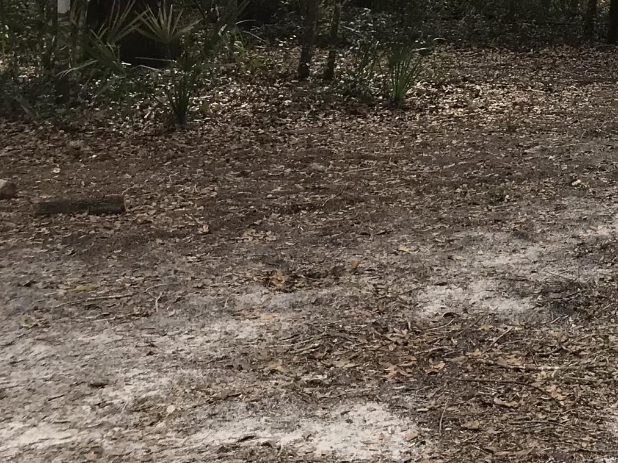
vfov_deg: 16.9
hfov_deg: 20.7
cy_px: -113
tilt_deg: -0.4
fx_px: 1482
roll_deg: +0.6
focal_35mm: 83
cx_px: 874
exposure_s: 1/833
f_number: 1.8
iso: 20
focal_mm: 3.99
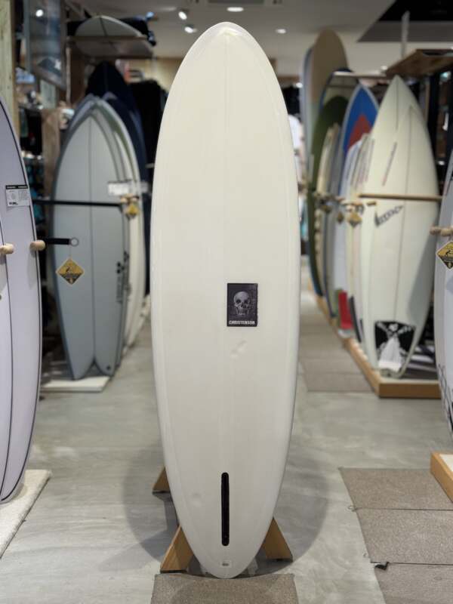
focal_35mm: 48
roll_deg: -0.7
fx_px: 838
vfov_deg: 39.7
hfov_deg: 30.3
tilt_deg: -8.8
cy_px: 302
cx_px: 226
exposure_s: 1/121
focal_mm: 6.76
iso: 50
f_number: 1.78
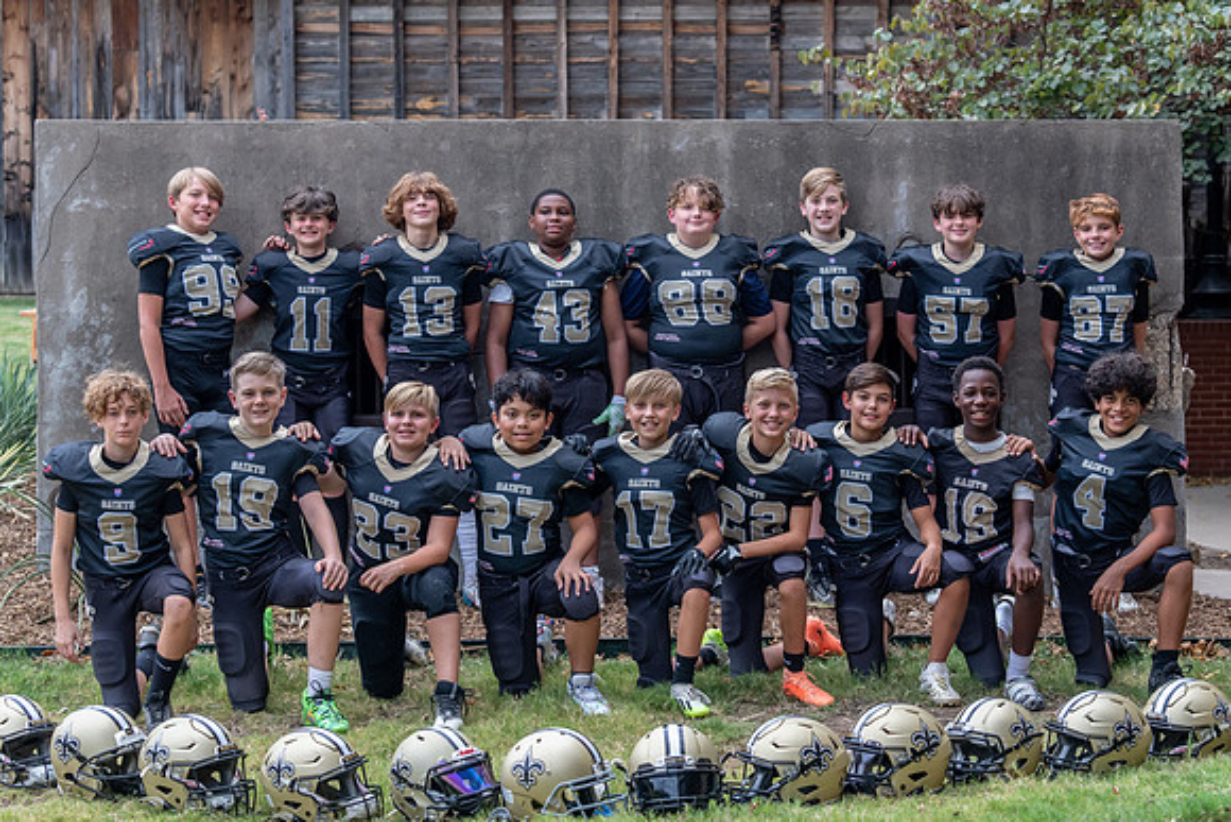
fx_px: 2717
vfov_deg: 17.2
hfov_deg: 25.5
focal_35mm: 79
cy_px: 374
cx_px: 685
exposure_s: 1/320
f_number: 4
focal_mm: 70
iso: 1000
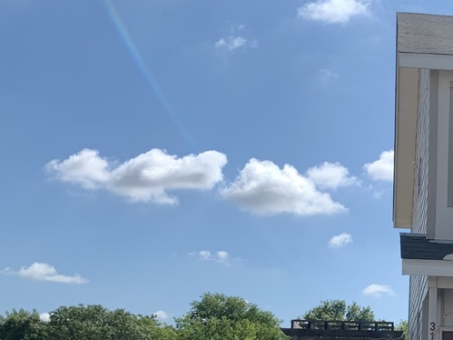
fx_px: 981
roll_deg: -1.9
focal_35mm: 75
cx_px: 529
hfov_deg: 23.9
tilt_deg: +9.7
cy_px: 290
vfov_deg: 19.4
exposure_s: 1/2994
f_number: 1.8
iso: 25
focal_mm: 4.25
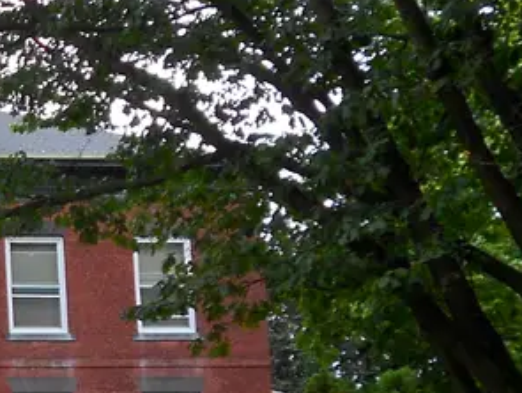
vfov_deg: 11.2
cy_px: 451
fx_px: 1963
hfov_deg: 13.3
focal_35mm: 130
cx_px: -490
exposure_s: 1/30
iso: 80
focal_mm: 5.8
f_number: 3.6
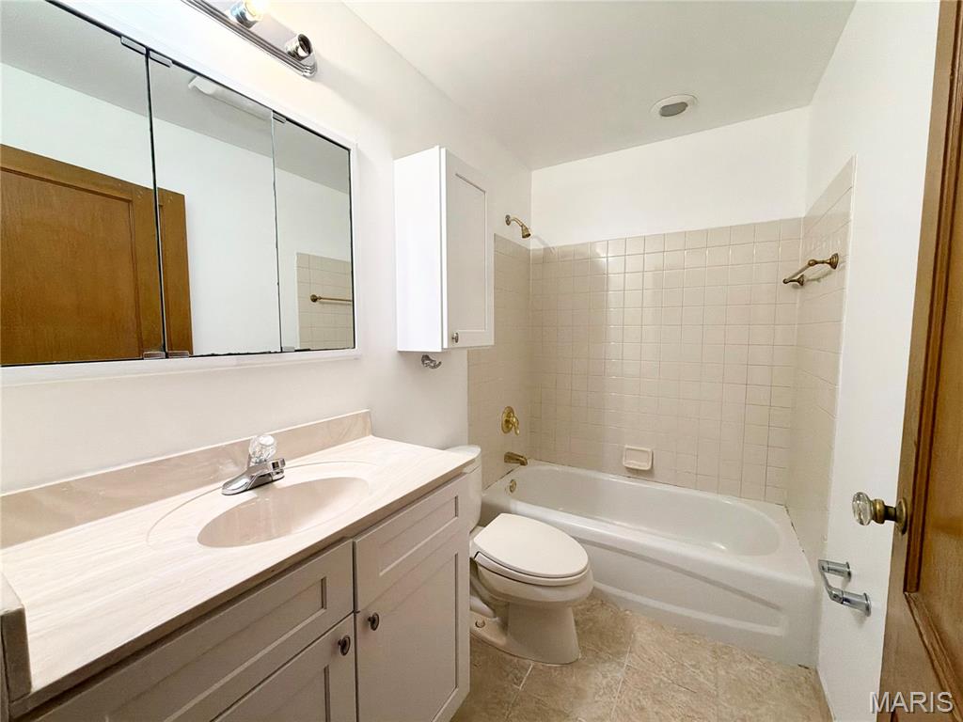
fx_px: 389
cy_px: 361
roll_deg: +0.5
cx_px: 482
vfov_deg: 85.7
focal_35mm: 14
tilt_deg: -4.5
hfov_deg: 102.1
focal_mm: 2.22
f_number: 2.2
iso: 160
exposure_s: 1/60
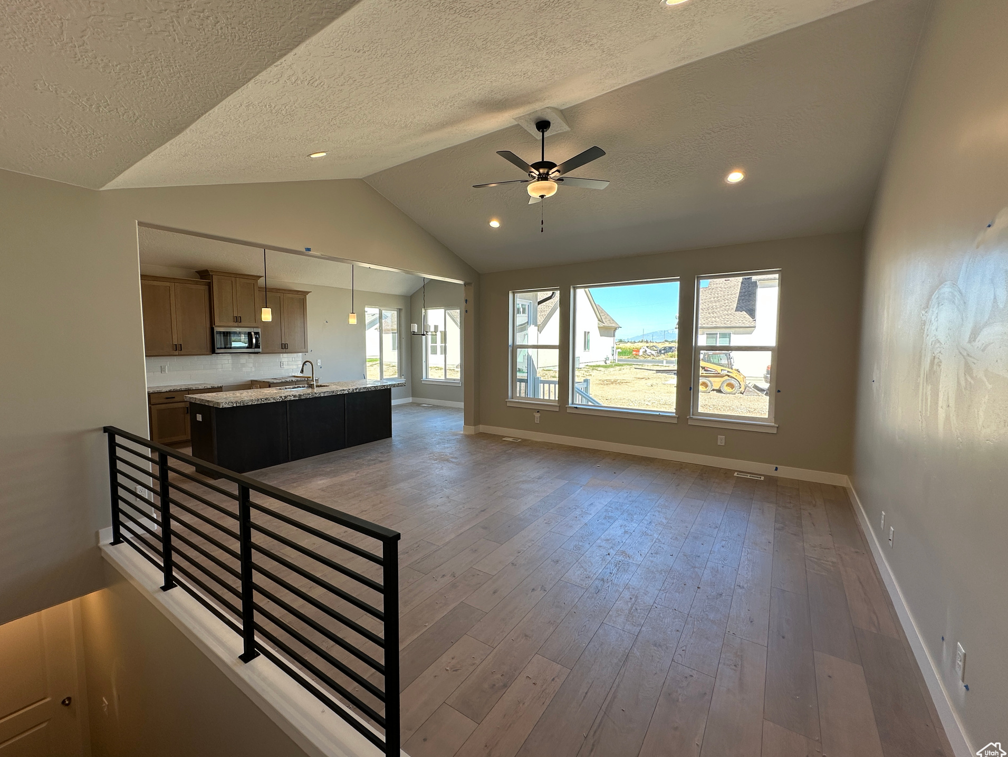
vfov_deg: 81.8
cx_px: 475
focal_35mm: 15
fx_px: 437
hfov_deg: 98.1
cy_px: 374
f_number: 2.2
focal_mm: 2.22
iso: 40
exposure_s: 1/161
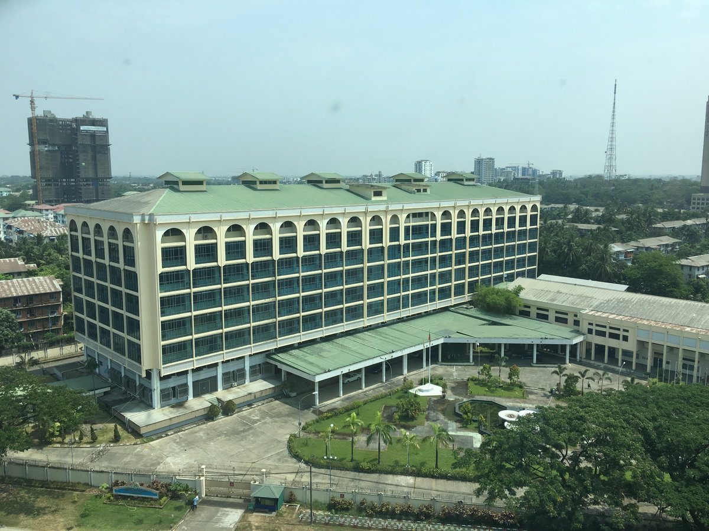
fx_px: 594
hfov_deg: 61.7
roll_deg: -0.8
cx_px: 354
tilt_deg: -7.1
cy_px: 266
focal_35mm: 29
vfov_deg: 48.2
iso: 25
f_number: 2.2
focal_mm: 4.15
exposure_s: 1/1425
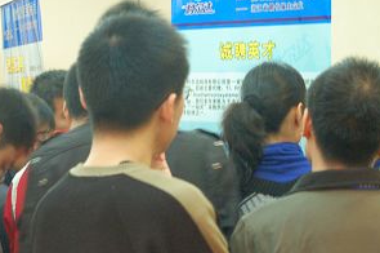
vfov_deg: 12.2
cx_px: 237
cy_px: 56
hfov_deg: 18.3
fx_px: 1181
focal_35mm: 112
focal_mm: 40
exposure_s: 1/10
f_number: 6.3
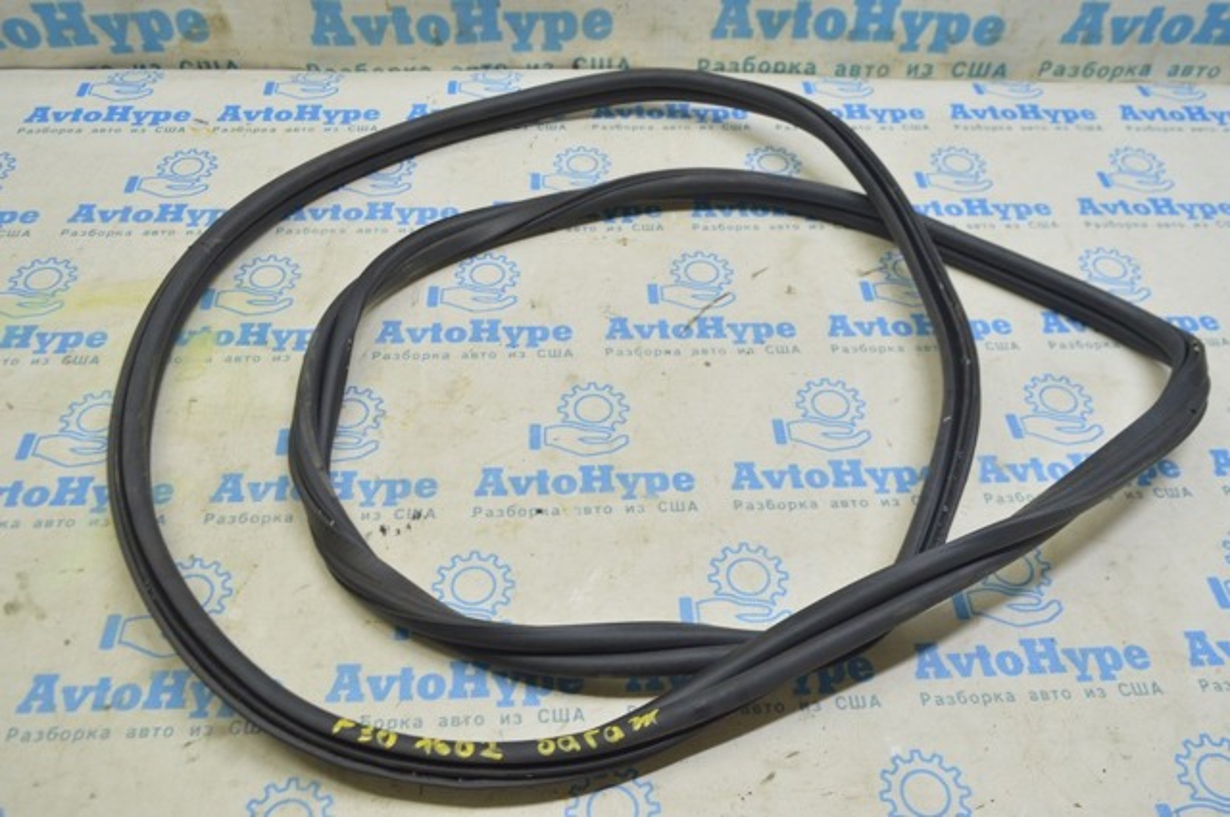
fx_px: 1024
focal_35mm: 30
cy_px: 408
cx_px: 615
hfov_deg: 62.0
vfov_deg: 43.5
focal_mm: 20
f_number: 5.6
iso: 400
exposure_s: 1/20
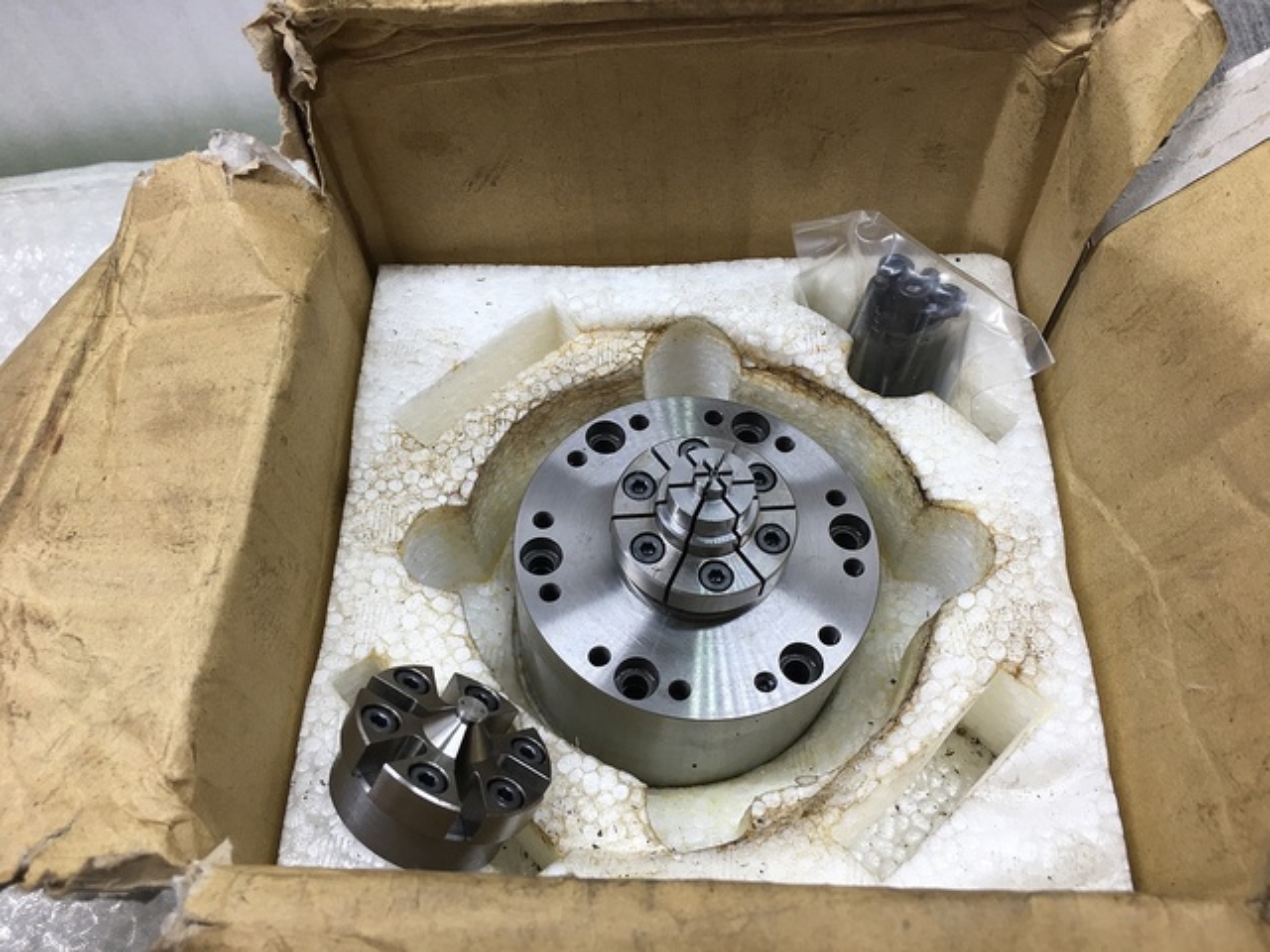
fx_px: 1064
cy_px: 476
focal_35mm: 29
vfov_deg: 48.2
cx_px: 635
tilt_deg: -57.1
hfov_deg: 61.7
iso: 40
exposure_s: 1/120
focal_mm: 4.15
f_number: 2.2
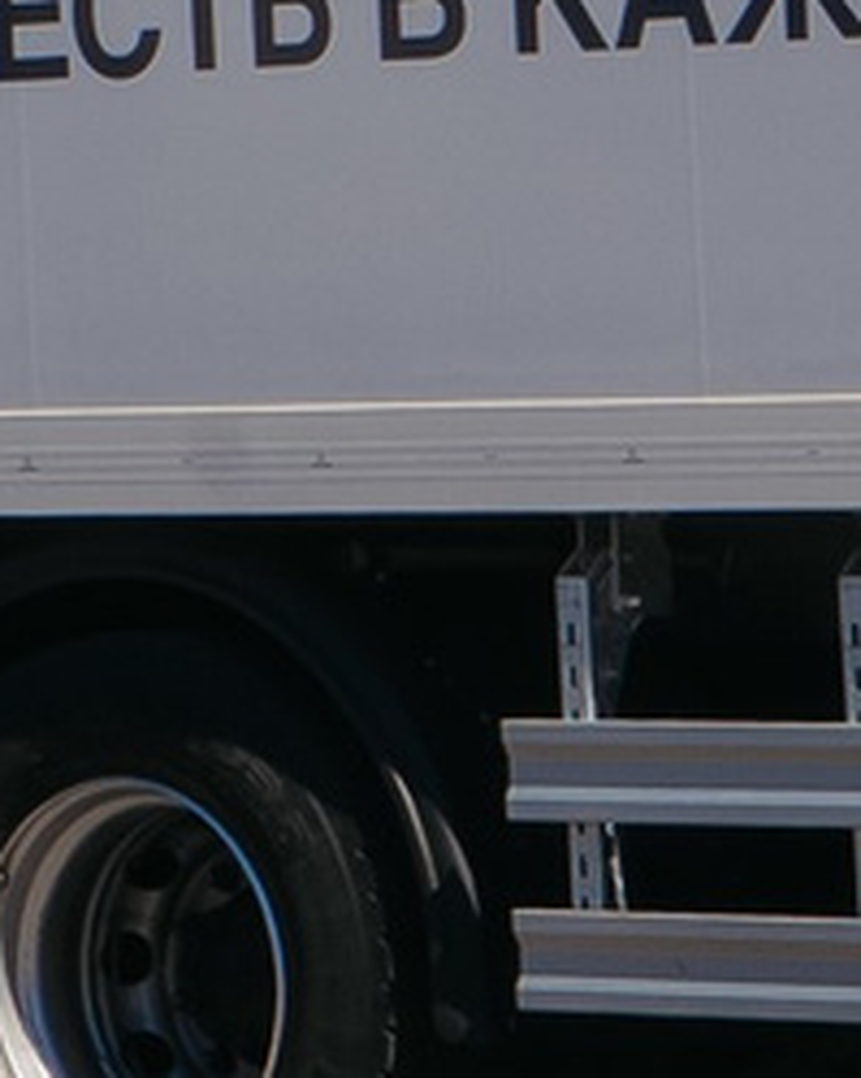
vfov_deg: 5.4
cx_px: -4054
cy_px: -446
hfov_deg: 3.8
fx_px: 11283
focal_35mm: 354
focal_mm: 35
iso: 160
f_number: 16
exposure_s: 1/125
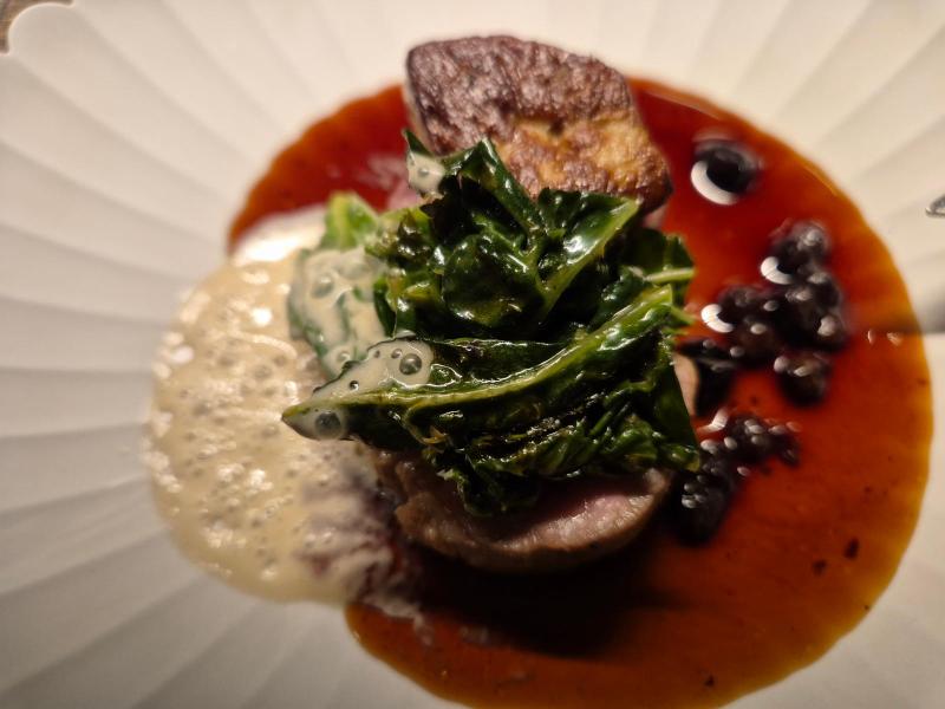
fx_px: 628
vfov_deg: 58.9
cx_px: 472
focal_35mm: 23
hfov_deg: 73.9
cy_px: 354
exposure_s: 1/100
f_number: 1.8
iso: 200
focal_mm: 5.4
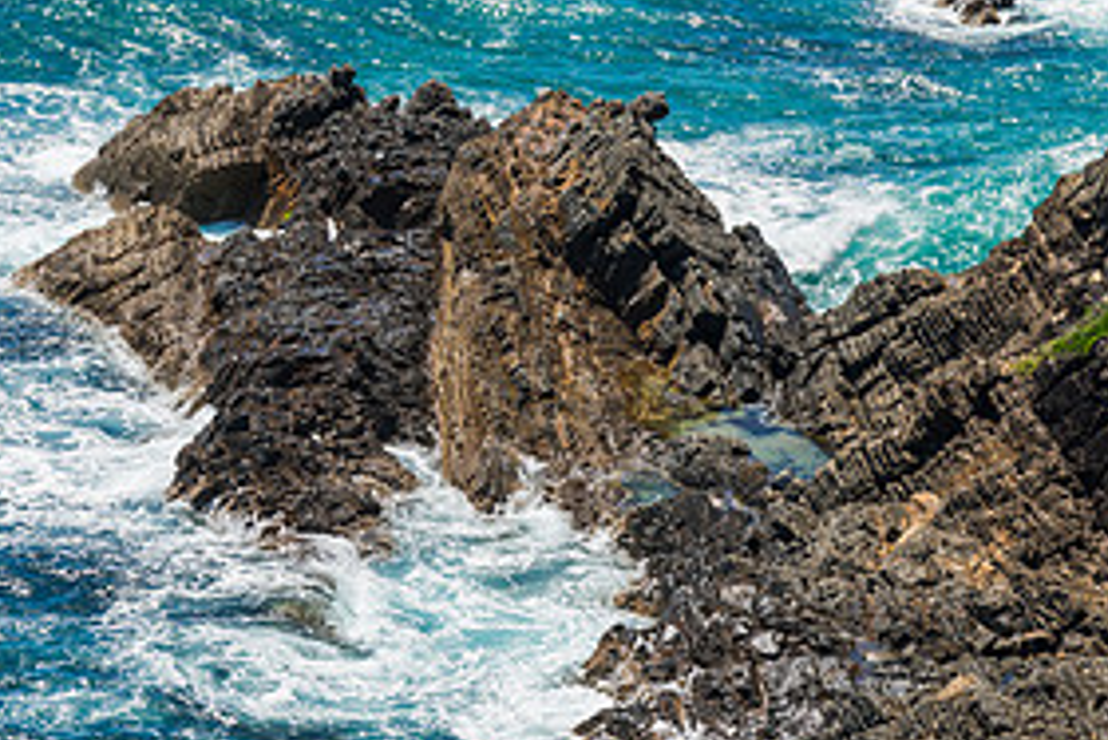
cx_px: 376
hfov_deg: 10.4
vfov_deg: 7.0
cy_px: 263
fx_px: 6066
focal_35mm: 197
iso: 40
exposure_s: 1/160
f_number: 11
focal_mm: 95
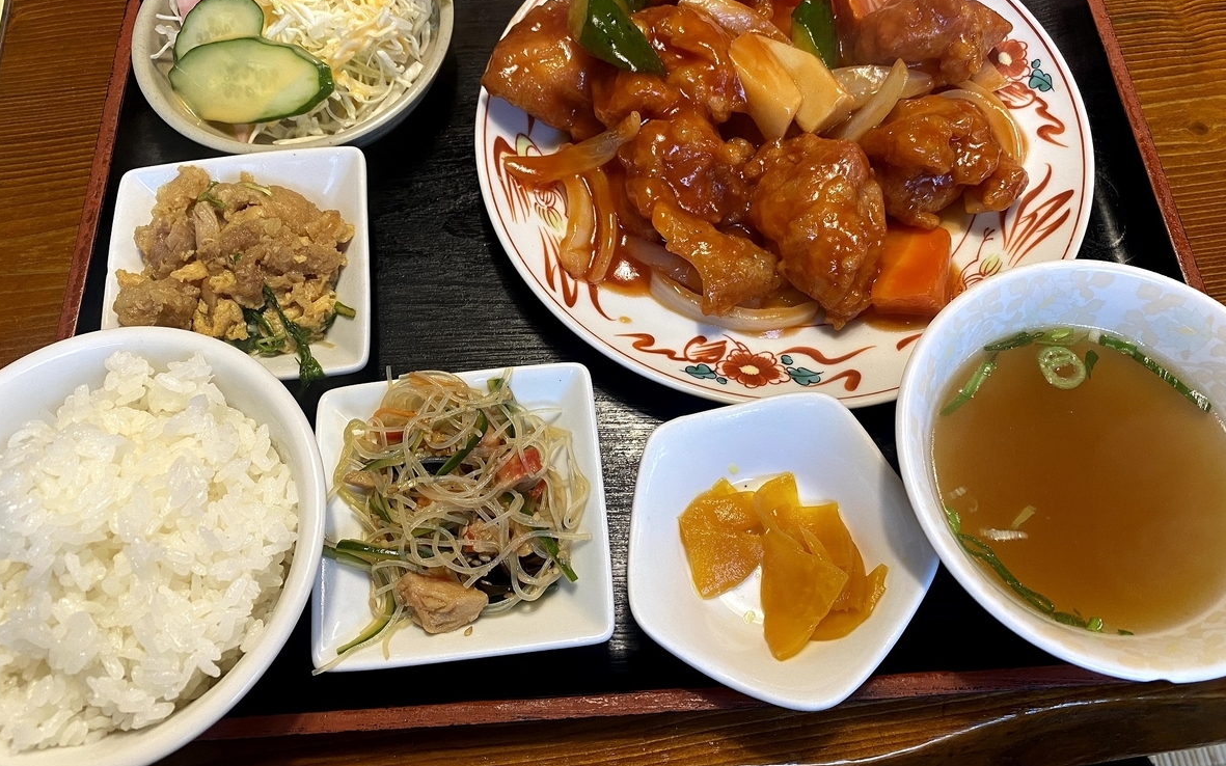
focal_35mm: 28
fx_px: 936
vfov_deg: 44.4
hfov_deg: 66.5
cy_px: 319
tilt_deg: -65.3
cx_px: 620
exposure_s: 1/60
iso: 80
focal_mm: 4.25
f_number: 1.8
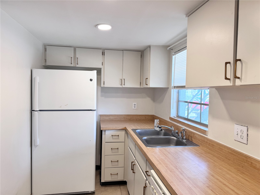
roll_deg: -0.8
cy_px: 98
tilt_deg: -2.2
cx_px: 130
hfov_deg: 71.6
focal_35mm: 24
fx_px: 180
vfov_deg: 56.8
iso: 100
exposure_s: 1/160
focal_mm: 6.76
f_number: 1.78
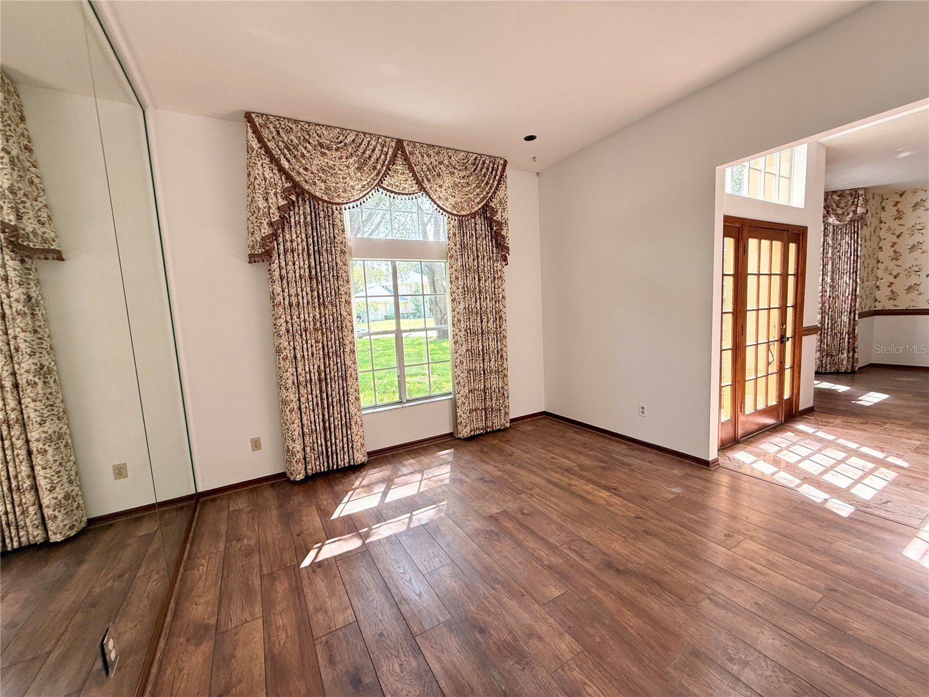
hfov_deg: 102.1
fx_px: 376
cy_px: 348
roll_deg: +2.3
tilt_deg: -6.7
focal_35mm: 14
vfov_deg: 85.7
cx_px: 464
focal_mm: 2.22
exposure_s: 1/99
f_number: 2.2
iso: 80
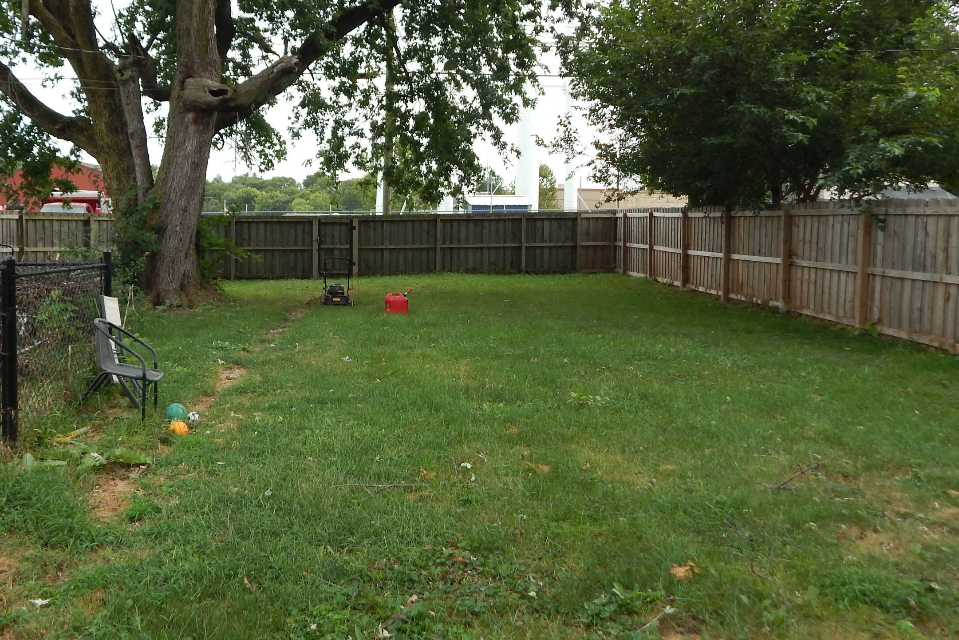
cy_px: 275
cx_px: 407
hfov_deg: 55.6
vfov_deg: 38.8
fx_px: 906
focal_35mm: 34
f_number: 3
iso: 125
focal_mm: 4
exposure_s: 1/200
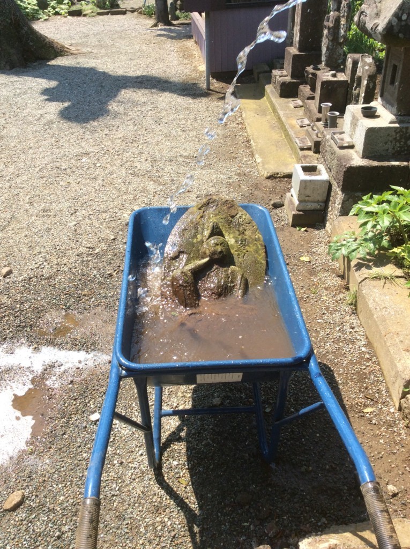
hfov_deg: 44.1
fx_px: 507
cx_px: 205
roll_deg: +4.6
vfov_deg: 56.9
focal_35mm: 32
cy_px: 274
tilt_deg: -34.6
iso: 32
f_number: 2.4
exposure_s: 1/673
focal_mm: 3.3
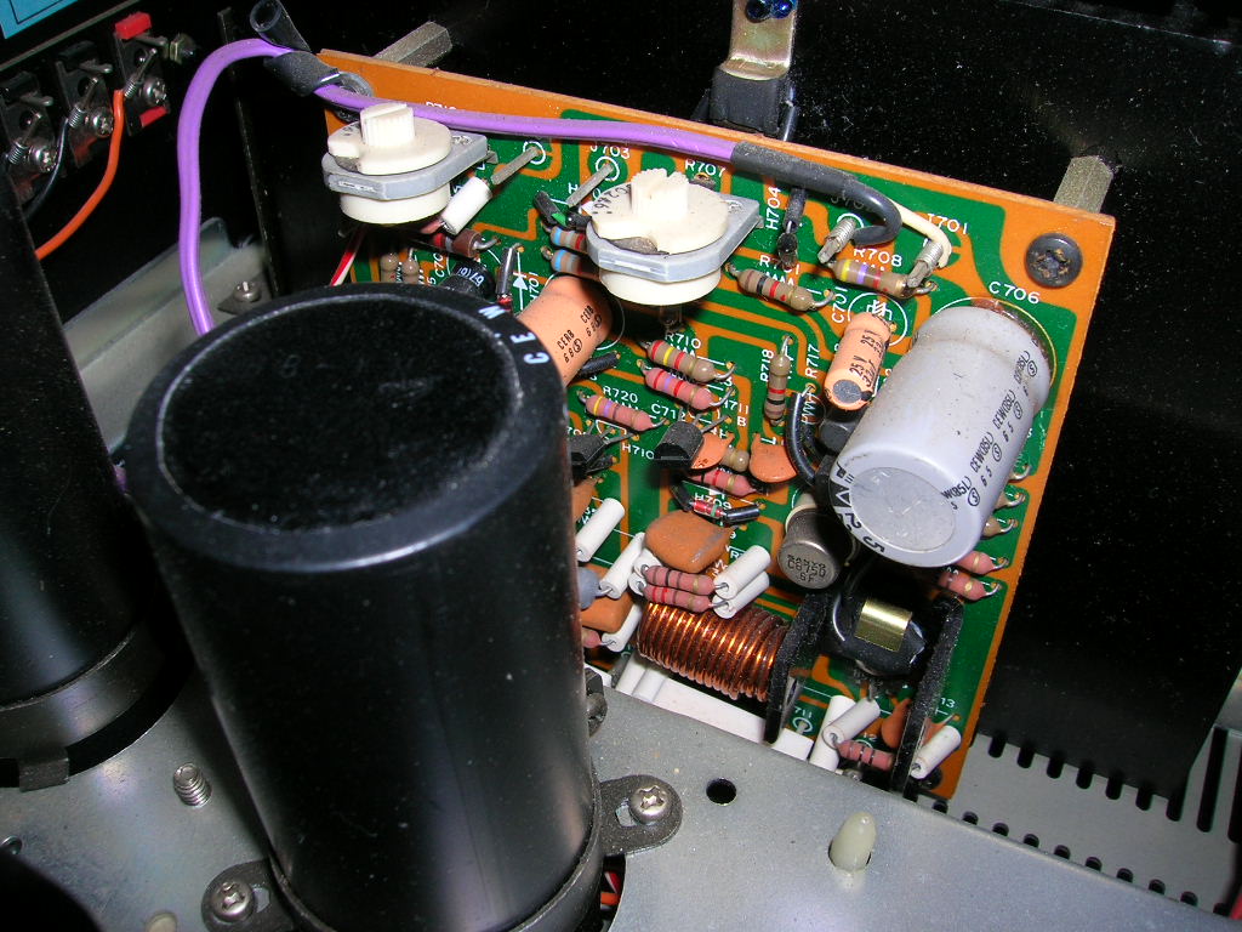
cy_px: 466
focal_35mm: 34
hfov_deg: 54.0
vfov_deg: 41.8
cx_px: 621
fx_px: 1220
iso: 50
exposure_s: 1/60.1
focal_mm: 5.7
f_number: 4.9
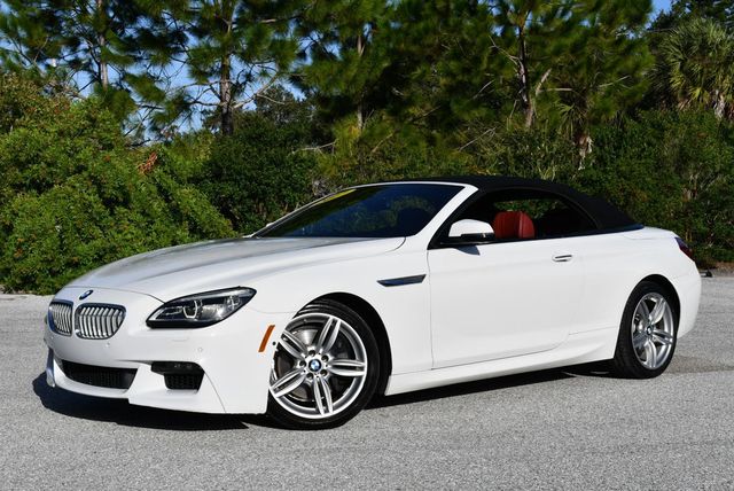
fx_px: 1061
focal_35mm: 52
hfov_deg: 38.2
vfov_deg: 26.0
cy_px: 246
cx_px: 367
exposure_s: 1/320
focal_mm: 26
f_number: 9
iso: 100
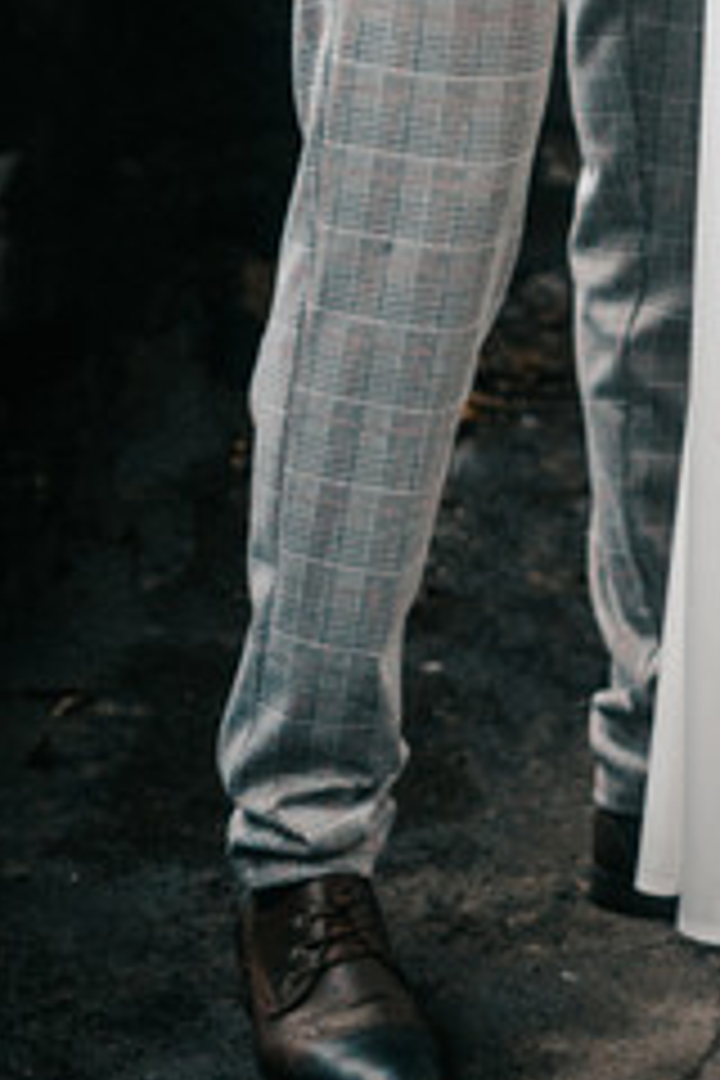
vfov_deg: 10.7
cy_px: -677
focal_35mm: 184
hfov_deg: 7.4
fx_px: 5520
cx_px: 860
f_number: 1.8
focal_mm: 50
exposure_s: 1/200
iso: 640
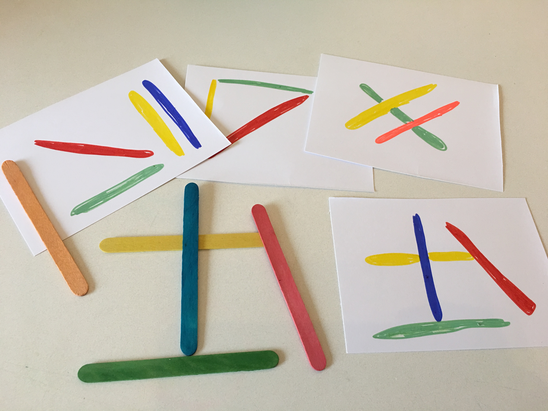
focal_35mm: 29
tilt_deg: -61.4
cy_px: 206
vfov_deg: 48.2
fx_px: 459
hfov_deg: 61.7
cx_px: 274
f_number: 2.2
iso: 64
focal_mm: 4.15
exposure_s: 1/33
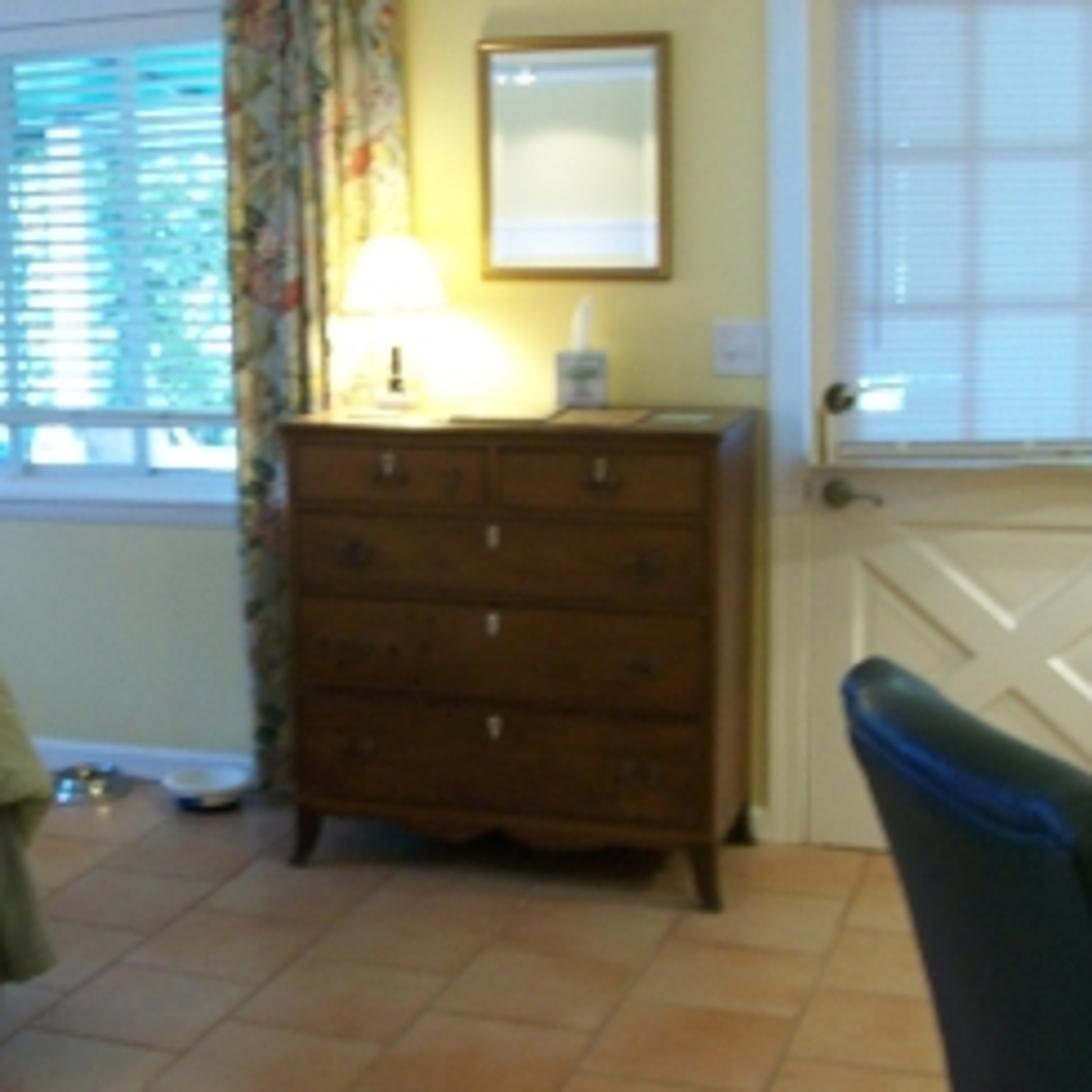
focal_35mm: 52
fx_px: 1856
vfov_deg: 32.8
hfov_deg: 32.3
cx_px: 312
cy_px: 530
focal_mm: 6
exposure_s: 1/10.1
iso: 160
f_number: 2.7
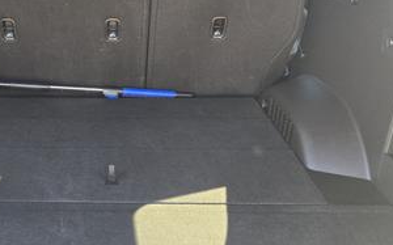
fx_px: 439
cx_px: 100
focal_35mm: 41
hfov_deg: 46.6
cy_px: 117
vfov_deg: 31.2
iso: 125
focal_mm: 6.3
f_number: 1.7
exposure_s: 1/180
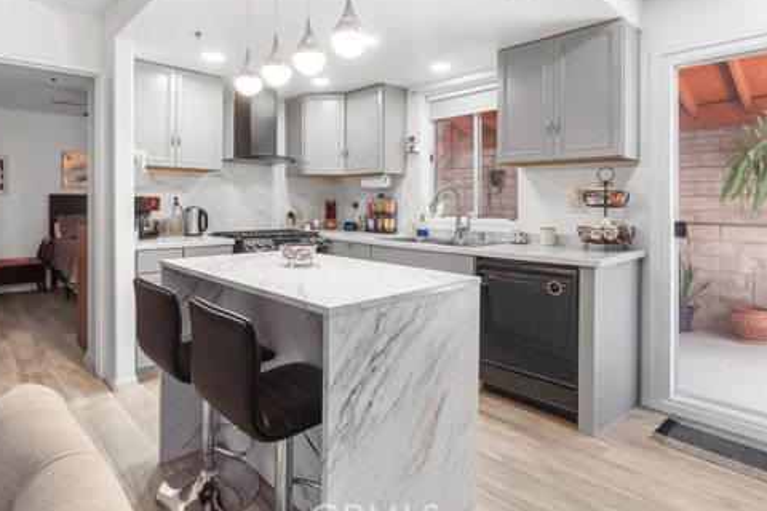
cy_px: 201
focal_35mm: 20
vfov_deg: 61.3
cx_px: 361
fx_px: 426
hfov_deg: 83.9
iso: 400
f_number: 7.1
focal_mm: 10
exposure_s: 1/20
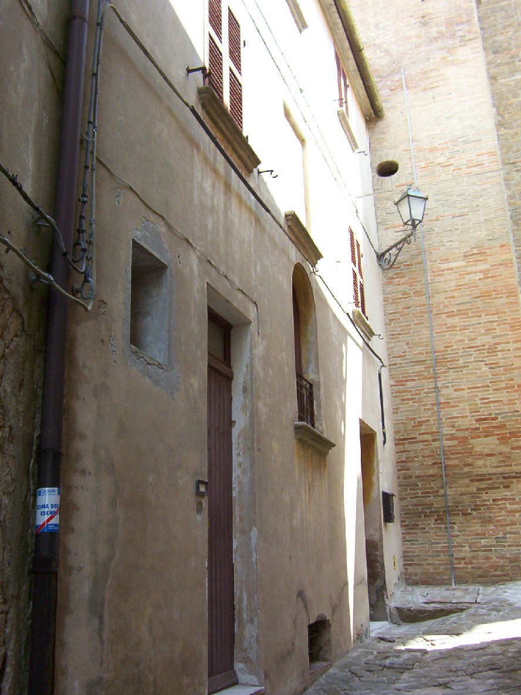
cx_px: 260
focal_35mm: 36
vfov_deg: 51.4
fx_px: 722
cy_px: 348
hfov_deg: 39.7
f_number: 2.76
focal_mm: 5.54
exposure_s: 1/407
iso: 100
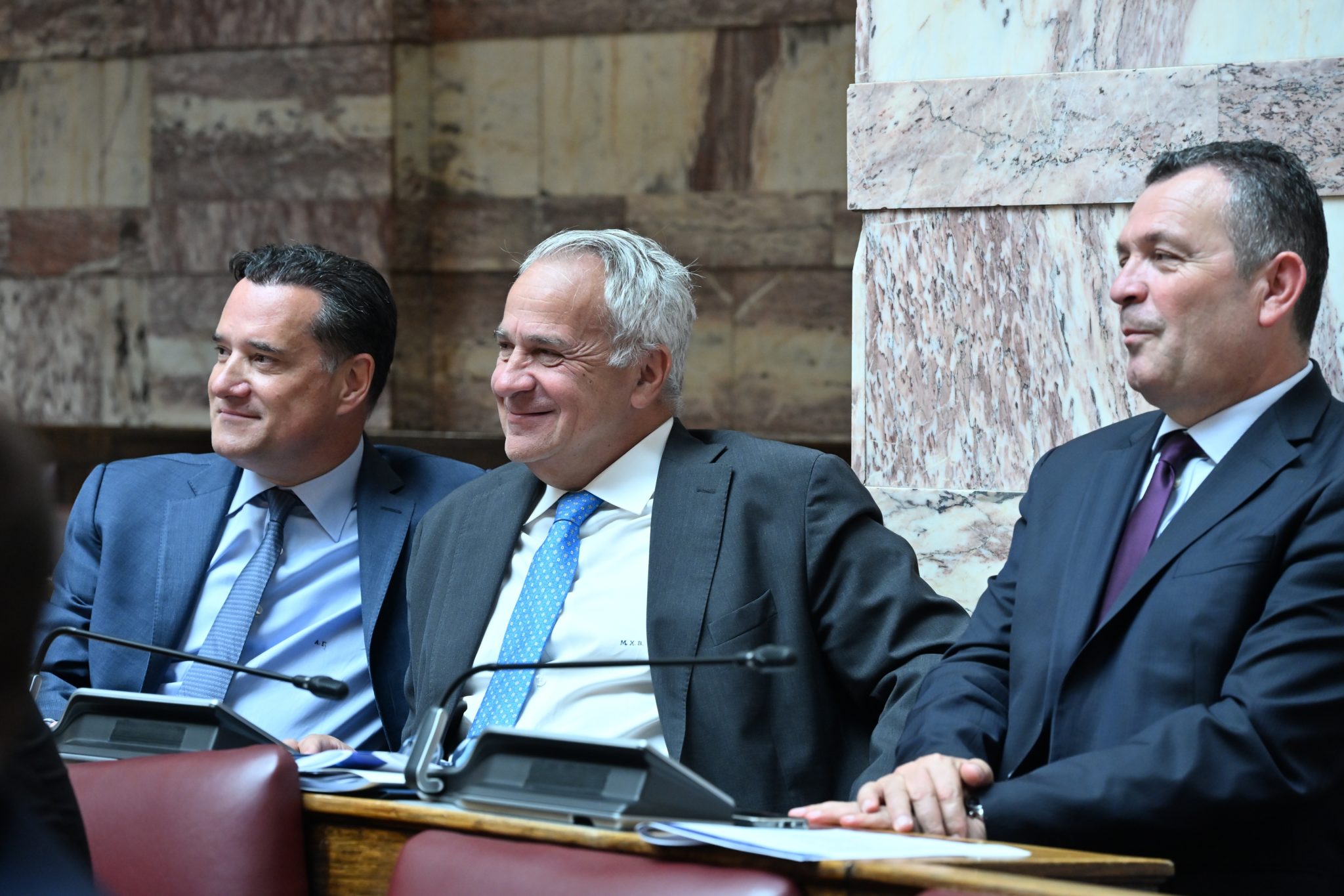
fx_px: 4479
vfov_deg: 11.4
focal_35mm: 120
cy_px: 448
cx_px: 672
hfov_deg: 17.1
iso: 2200
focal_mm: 120
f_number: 5.6
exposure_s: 1/250
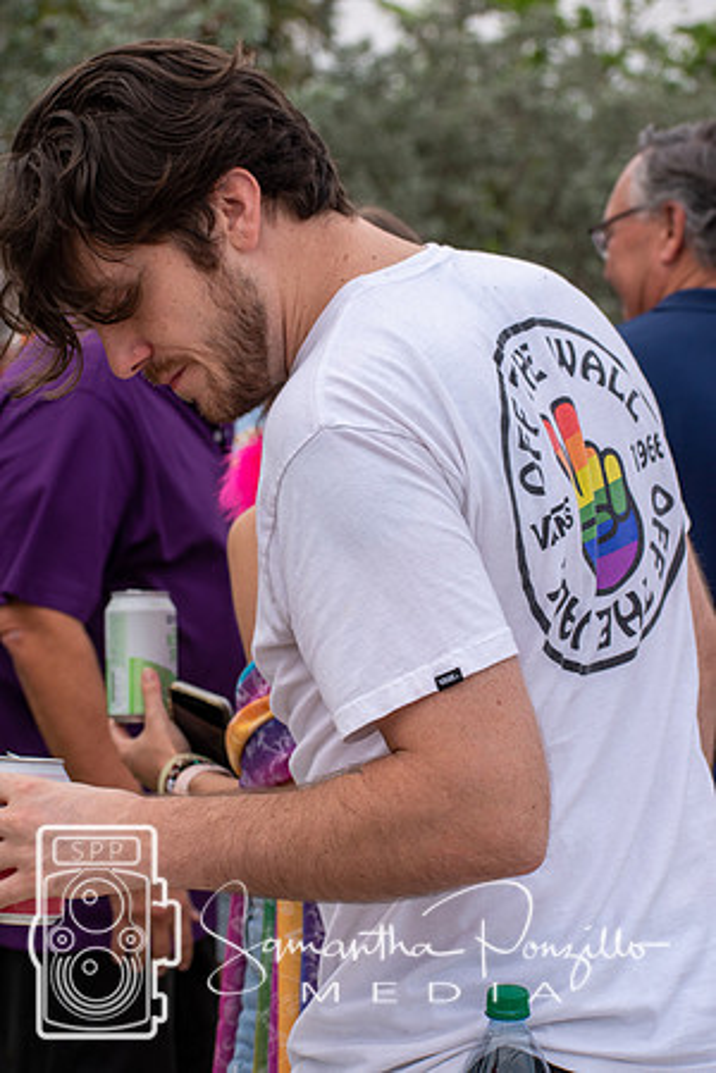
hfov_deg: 13.0
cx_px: 358
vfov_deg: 19.5
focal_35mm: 105
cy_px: 536
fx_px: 3132
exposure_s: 1/500
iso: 200
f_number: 5.6
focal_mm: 70
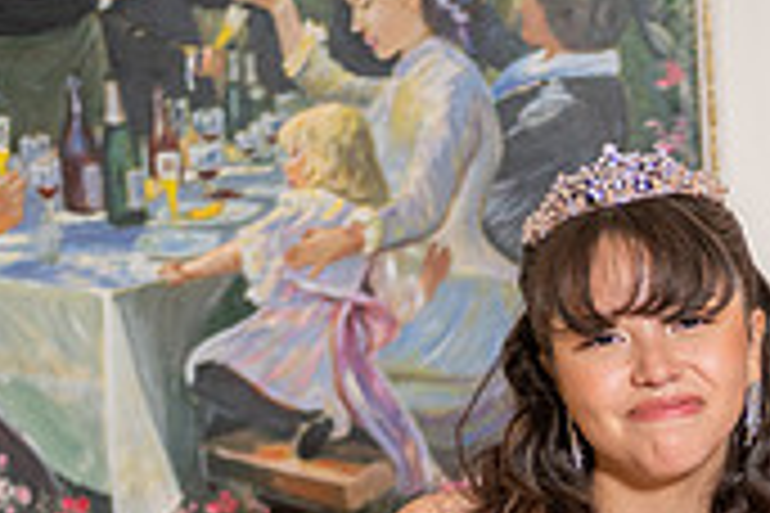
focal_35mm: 201
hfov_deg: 10.1
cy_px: 740
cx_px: 784
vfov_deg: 6.7
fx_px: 4299
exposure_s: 1/200
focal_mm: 56
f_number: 2.8
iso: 320
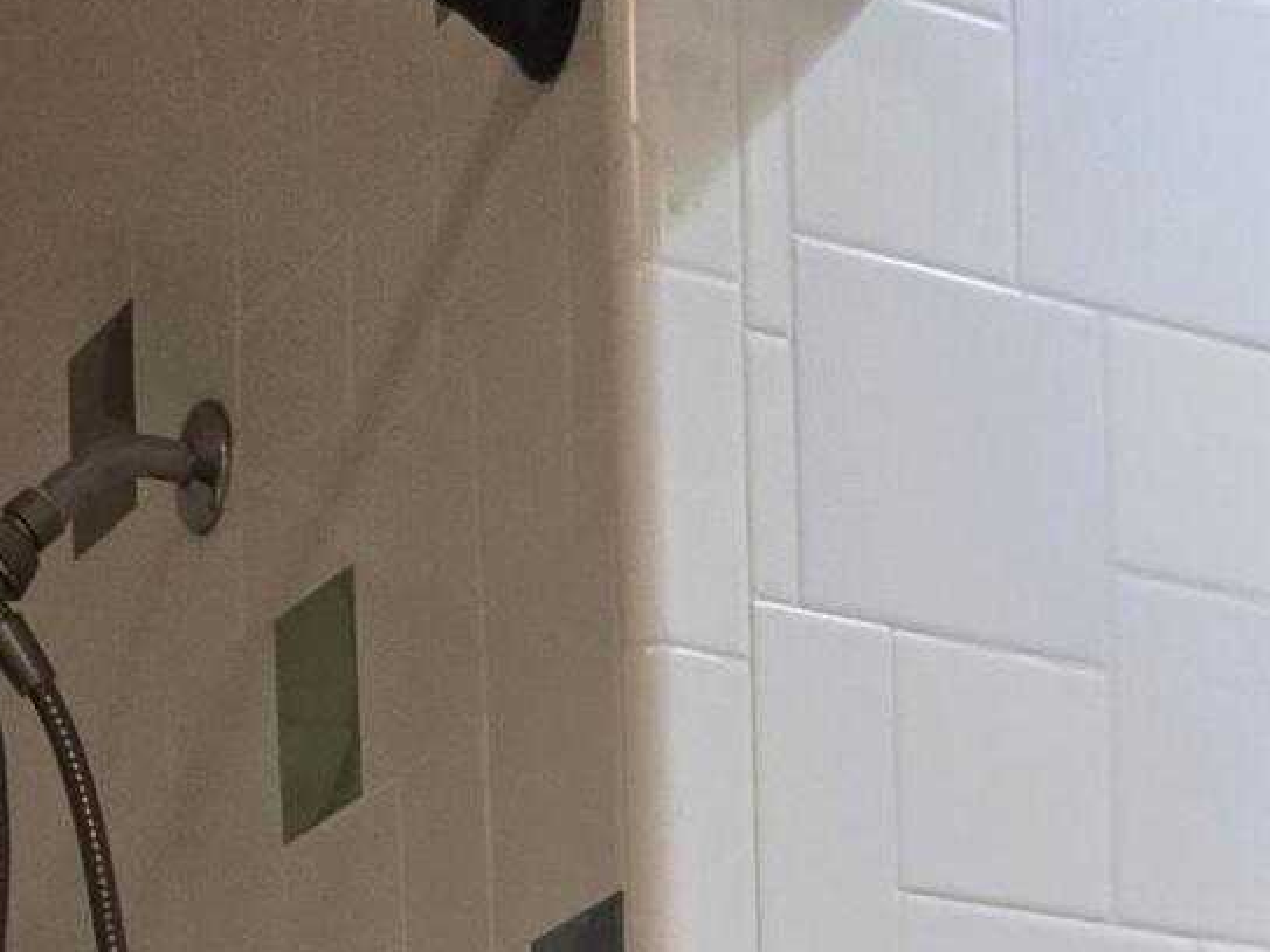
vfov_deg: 10.5
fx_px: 4475
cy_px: 2285
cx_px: 1497
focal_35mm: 122
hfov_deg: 15.6
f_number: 1.7
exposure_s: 1/120
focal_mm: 6.3
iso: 250
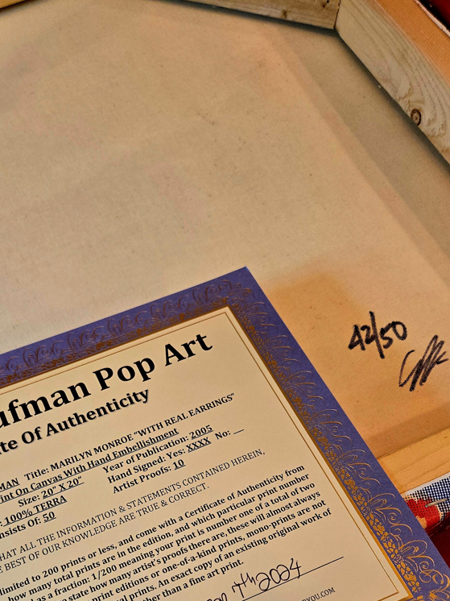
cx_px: 125
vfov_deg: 47.6
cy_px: 475
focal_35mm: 37
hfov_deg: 37.9
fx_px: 642
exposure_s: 1/120
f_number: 1.8
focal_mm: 5.4
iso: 320
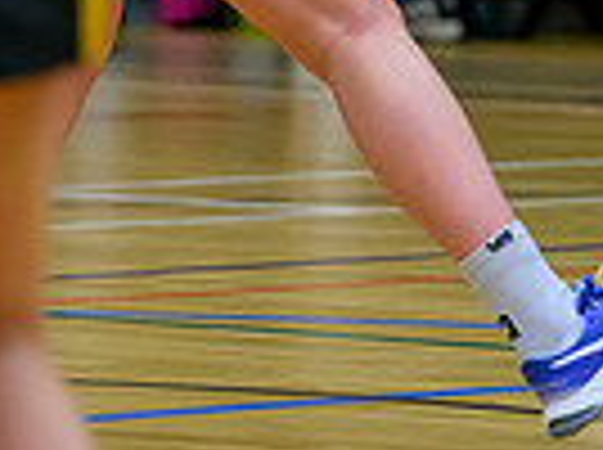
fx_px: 15598
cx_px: 767
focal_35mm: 897
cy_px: -466
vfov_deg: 1.6
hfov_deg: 2.2
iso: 5000
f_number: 3.5
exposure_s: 1/1000
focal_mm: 190
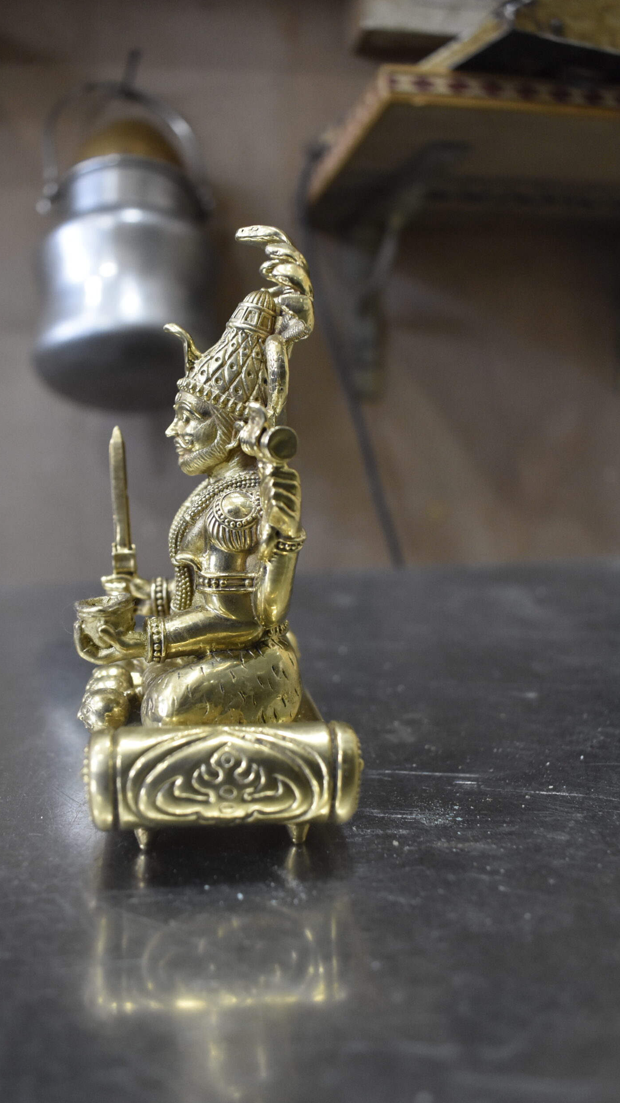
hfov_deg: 40.1
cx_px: 279
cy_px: 550
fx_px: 848
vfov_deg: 66.1
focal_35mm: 29
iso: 1800
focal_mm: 18
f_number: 4
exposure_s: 1/60
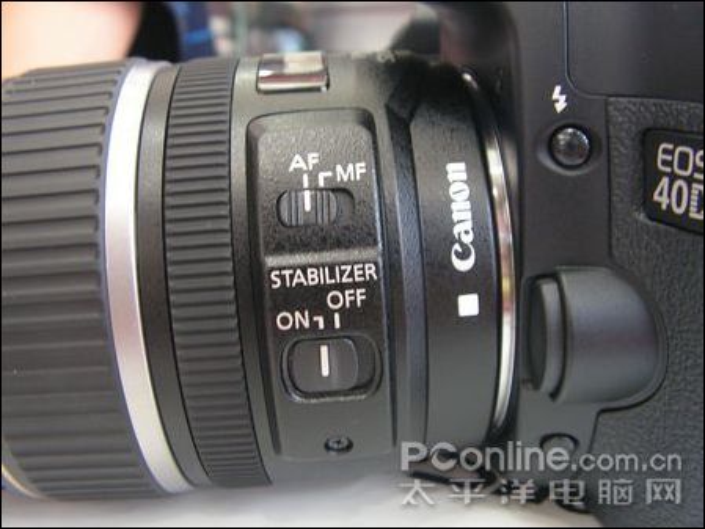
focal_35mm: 36
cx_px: 352
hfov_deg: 51.3
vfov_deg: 39.7
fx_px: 733
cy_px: 264
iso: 200
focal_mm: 6
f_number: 3.2
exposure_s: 1/5
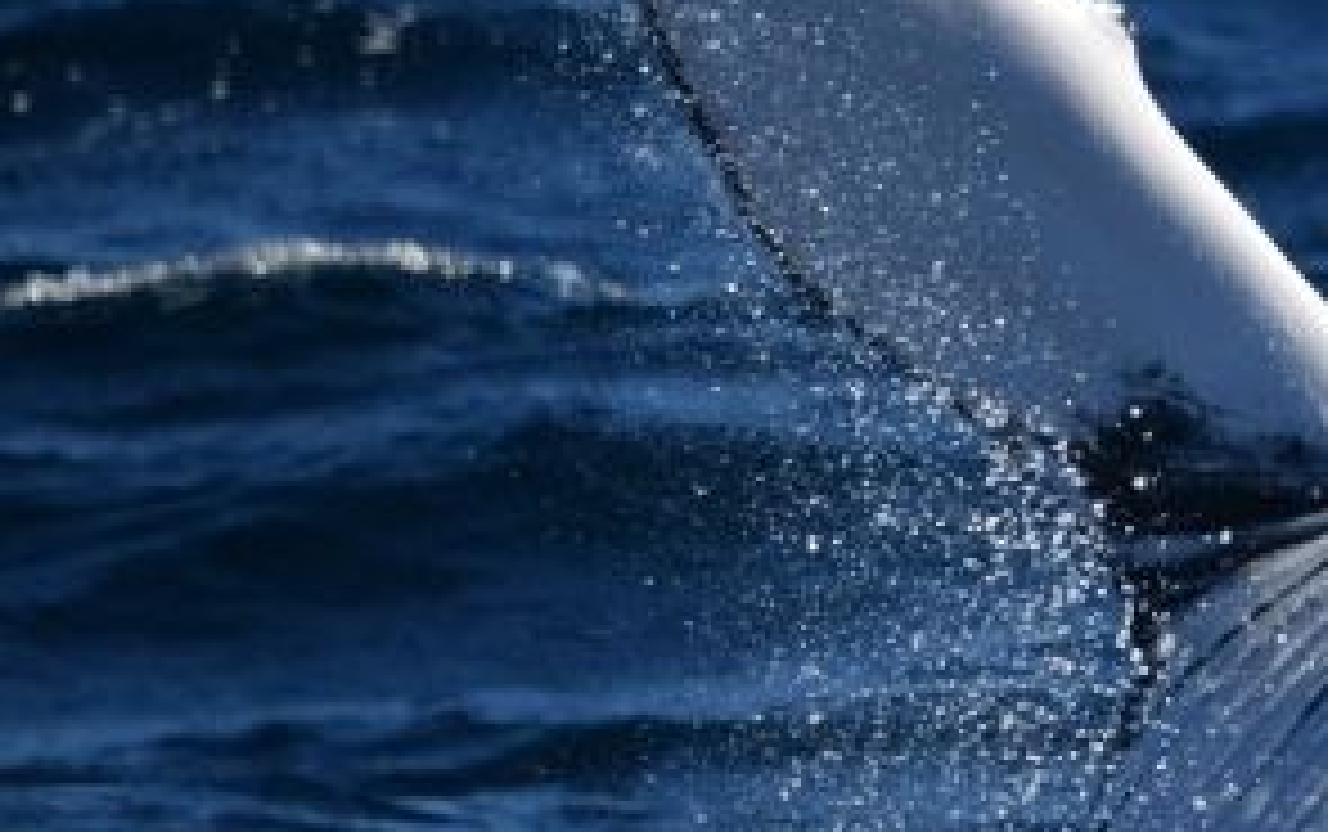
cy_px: 272
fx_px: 49993
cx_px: 1477
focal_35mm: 1380
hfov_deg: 1.5
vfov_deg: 1.0
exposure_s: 1/8000
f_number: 6.3
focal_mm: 500
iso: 900
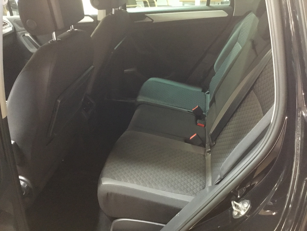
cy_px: 116
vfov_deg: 45.4
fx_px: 275
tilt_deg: -30.9
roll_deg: +2.9
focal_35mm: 31
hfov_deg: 58.4
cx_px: 154
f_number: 2.4
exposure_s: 1/17
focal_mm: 3.3
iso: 640
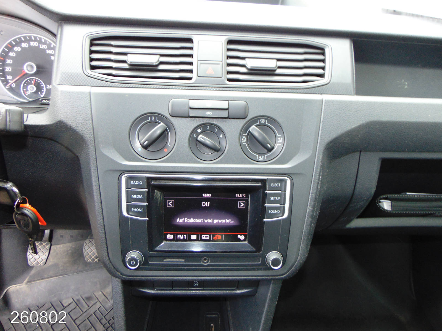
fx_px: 319
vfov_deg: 54.9
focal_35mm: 25
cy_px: 166
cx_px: 221
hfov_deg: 69.4
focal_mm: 4.5
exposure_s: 1/30
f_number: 3
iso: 200
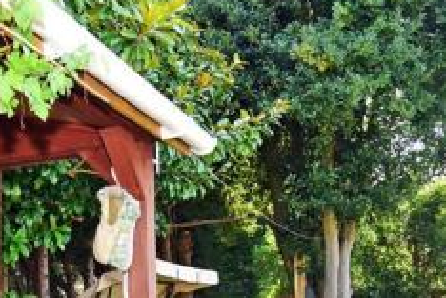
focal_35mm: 42
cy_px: 297
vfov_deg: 29.8
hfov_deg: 45.1
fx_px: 520
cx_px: 122
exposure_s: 1/200
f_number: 6.3
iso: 400
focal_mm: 10
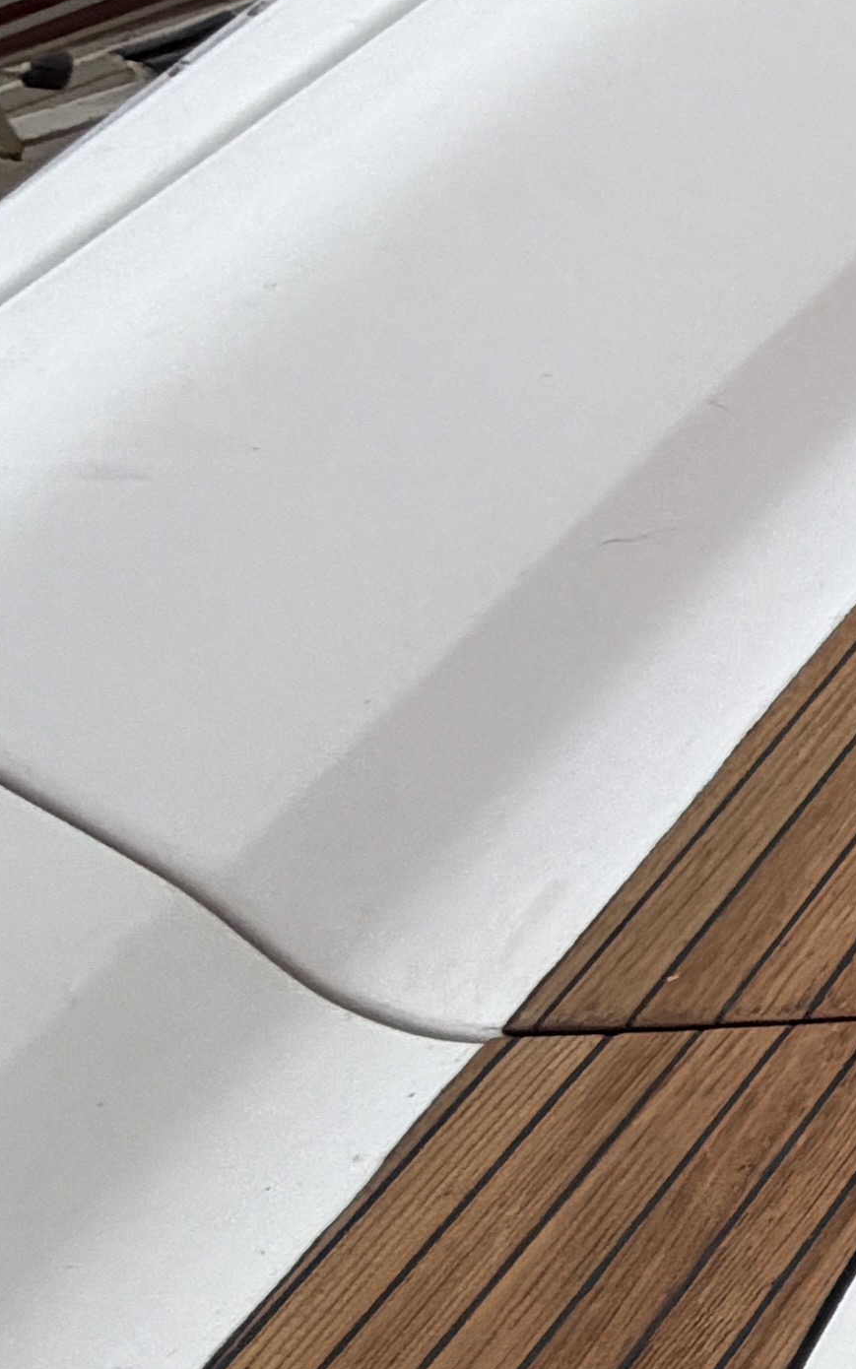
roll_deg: +1.0
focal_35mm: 61
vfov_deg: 32.5
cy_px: 267
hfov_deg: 11.0
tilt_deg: -35.7
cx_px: 2665
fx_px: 2276
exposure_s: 1/502
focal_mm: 2.22
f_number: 2.2
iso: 50
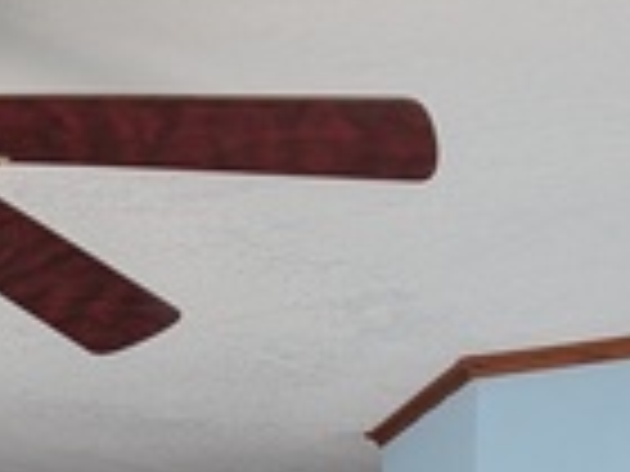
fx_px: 2075
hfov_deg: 17.2
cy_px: 859
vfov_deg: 11.9
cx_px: 225
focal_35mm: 114
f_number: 1.68
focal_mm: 6.9
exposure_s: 1/32.8
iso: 239
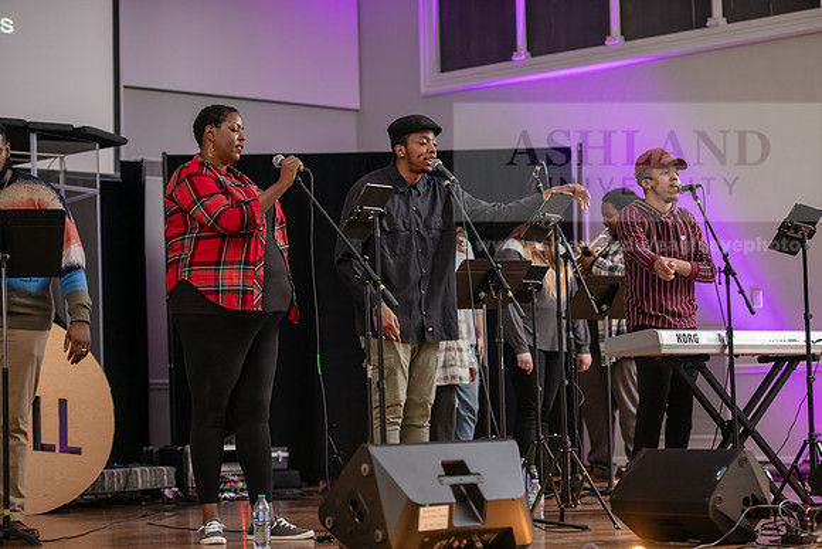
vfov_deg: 14.4
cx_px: 411
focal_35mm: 95
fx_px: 2170
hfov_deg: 21.5
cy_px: 274
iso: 1600
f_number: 2.8
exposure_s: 1/60
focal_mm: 95
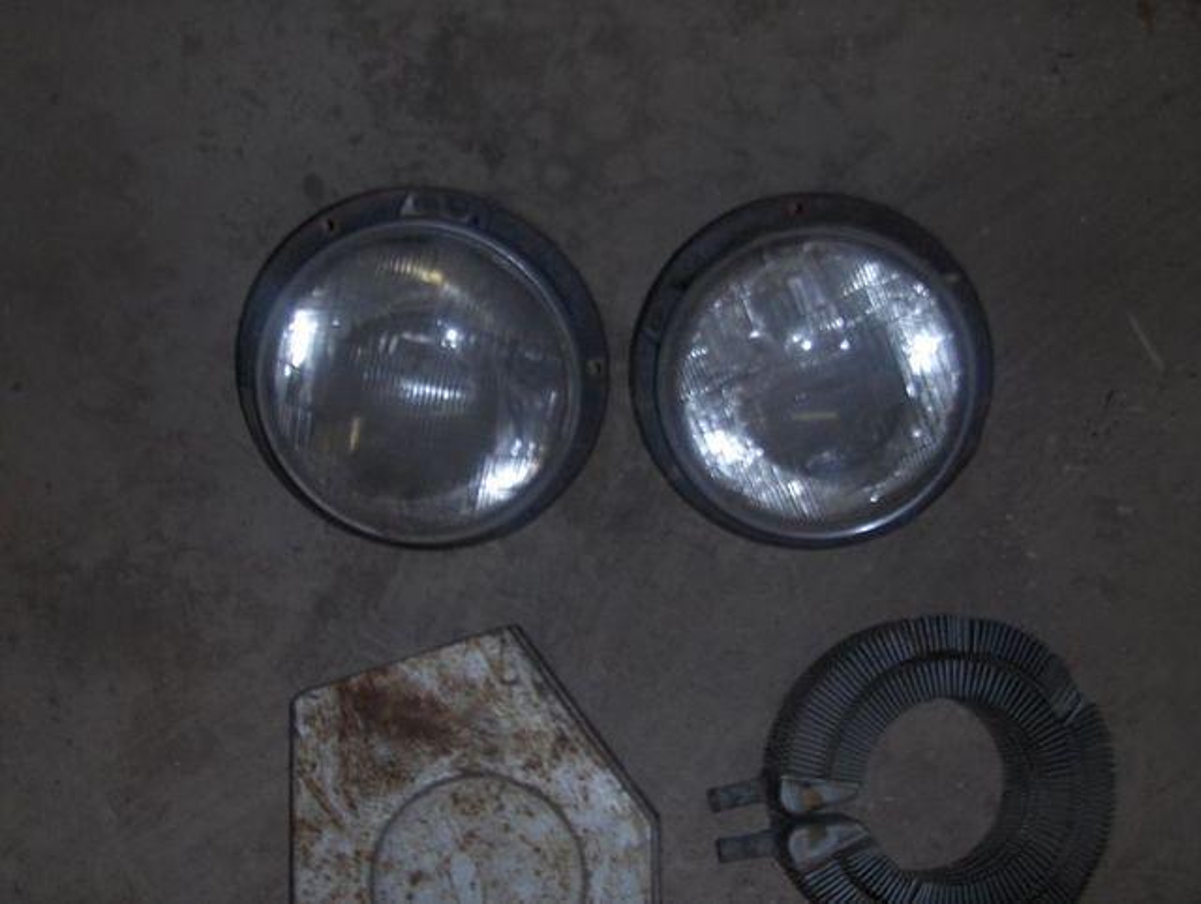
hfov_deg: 45.7
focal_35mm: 41
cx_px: 600
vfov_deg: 35.2
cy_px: 452
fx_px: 1425
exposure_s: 1/60
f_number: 3.5
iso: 100
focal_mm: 6.5
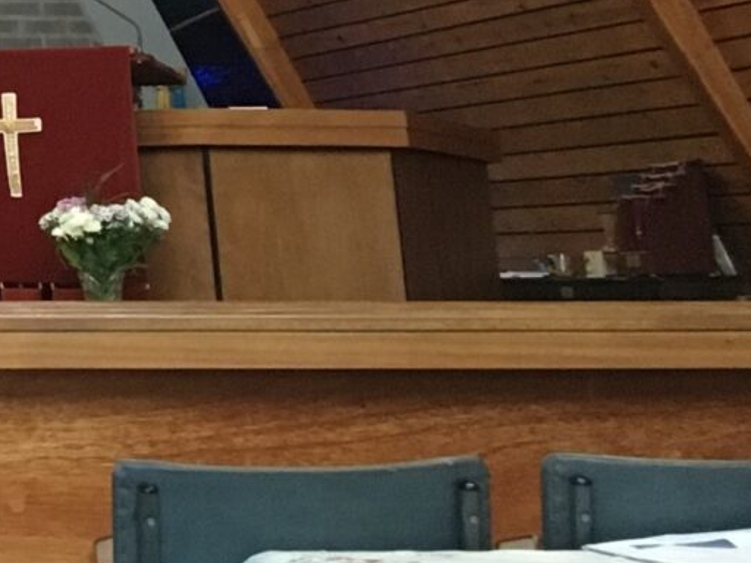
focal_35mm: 145
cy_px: -619
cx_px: -744
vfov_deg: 9.5
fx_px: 3146
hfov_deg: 12.1
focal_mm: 4.15
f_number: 2.2
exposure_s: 1/33
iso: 200
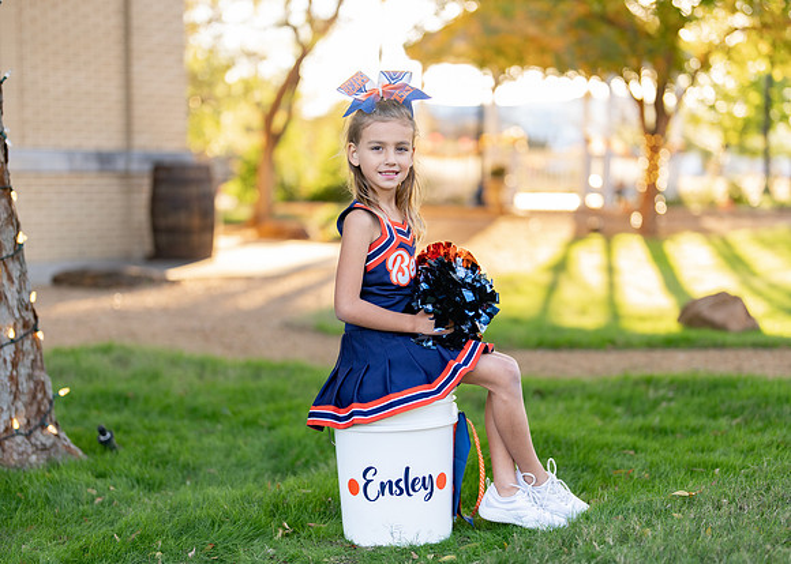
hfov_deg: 31.7
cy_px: 310
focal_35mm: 62
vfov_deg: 22.9
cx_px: 397
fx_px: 1395
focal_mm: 50
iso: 100
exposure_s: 1/400
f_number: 1.2
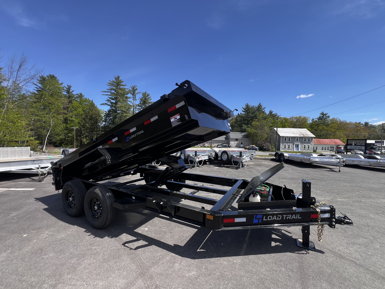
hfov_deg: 106.2
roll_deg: -1.6
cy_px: 144
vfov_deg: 89.9
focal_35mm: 13
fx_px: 145
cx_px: 192
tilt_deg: -3.1
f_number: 1.8
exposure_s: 1/550
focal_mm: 1.57
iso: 32
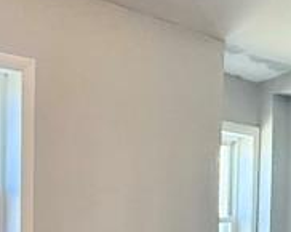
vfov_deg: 19.3
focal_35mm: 77
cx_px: 243
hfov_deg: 24.3
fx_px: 662
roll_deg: -1.6
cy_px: 235
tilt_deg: -3.7
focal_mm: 2.22
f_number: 2.2
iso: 320
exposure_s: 1/120
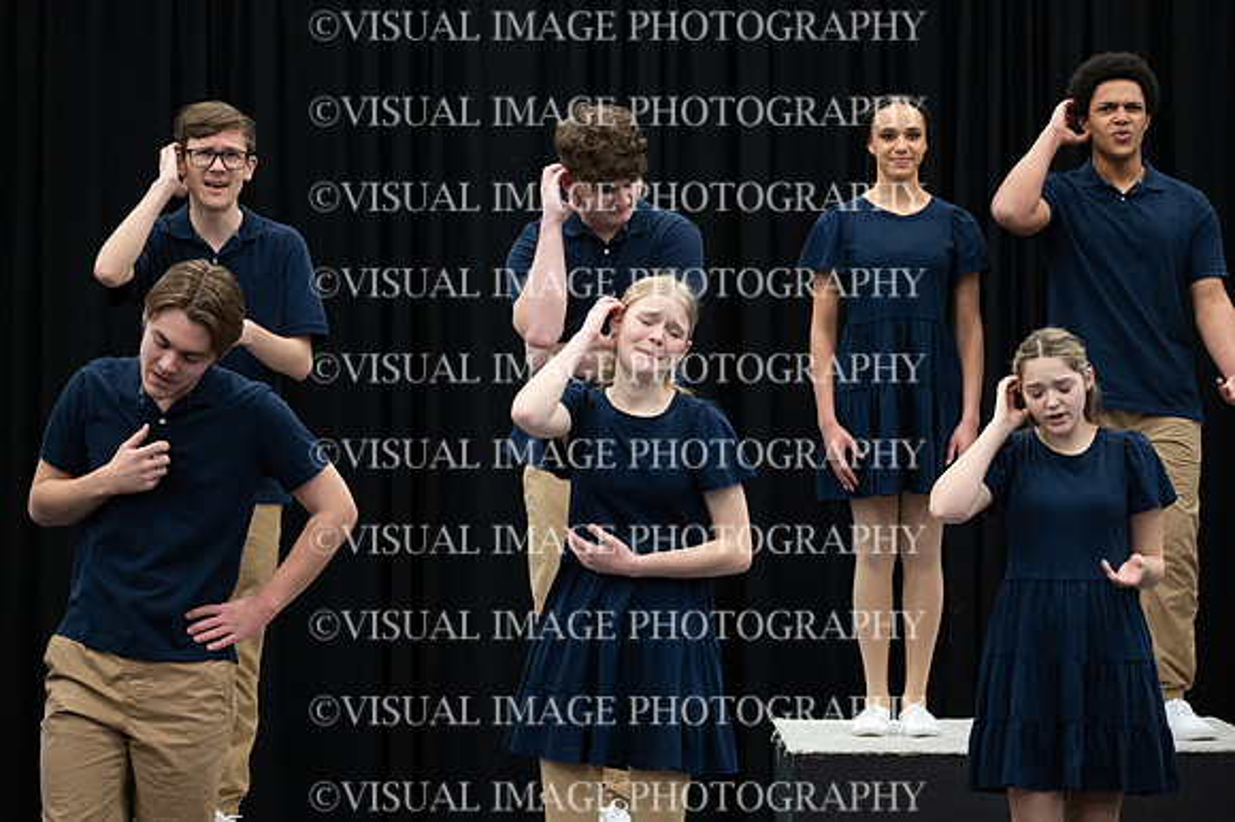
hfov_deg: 17.4
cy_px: 411
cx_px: 618
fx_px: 4046
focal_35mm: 118
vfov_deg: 11.6
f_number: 6.3
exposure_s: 1/100
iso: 6400
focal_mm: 118
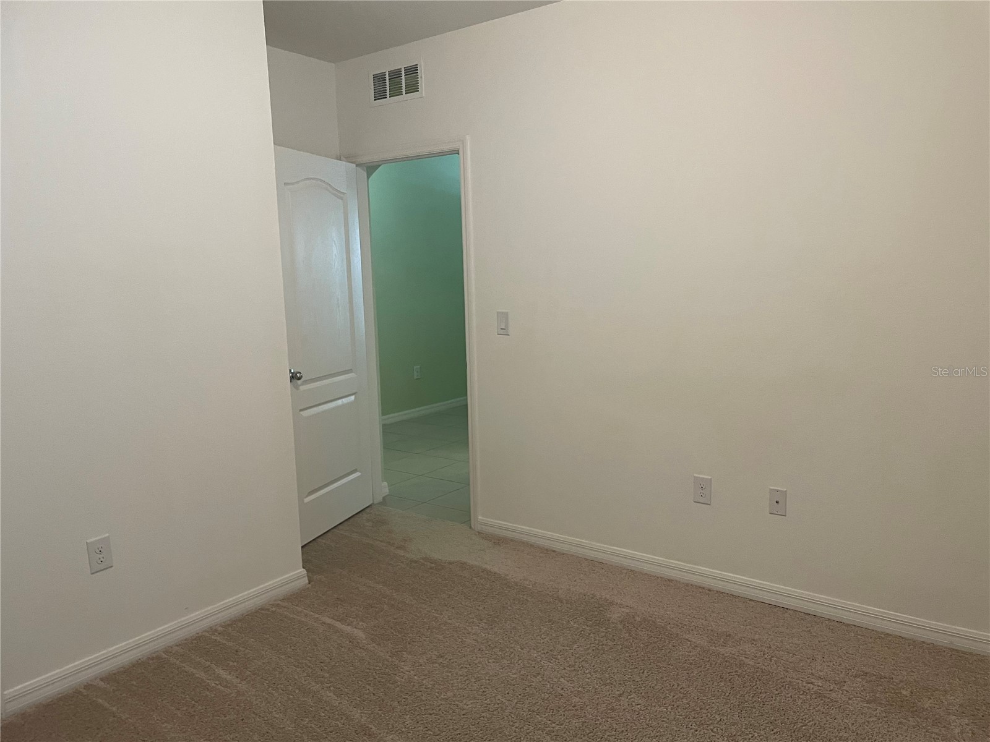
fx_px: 744
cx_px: 495
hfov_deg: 67.3
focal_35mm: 26
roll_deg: +2.8
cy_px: 371
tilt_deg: -7.0
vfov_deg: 53.1
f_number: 1.6
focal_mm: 4.2
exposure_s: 1/60
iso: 160
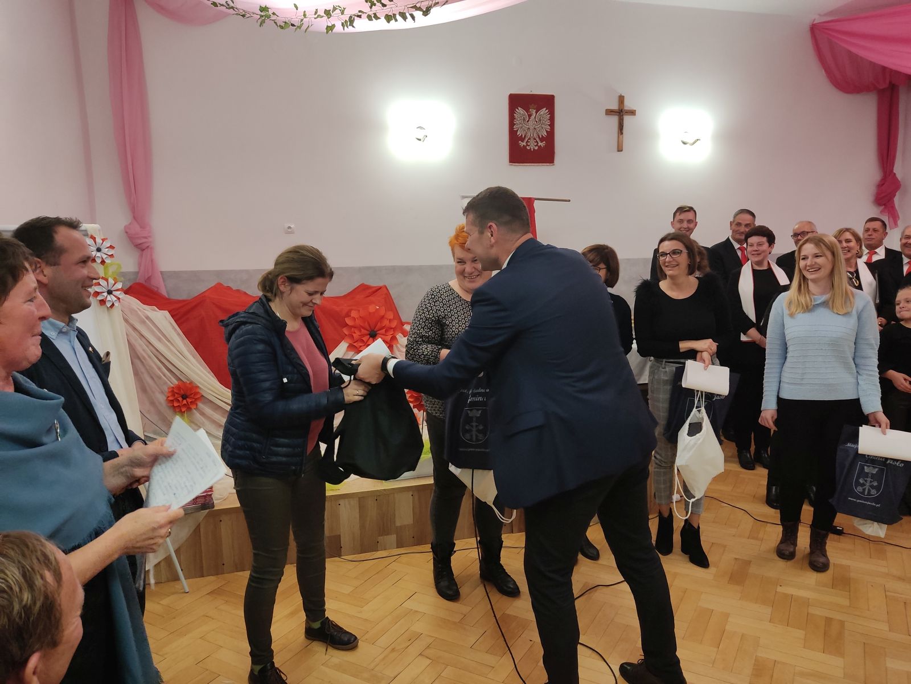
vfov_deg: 54.9
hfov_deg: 69.4
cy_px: 342
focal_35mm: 25
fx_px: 658
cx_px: 456
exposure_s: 1/125
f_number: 1.79
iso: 474
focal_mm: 4.71
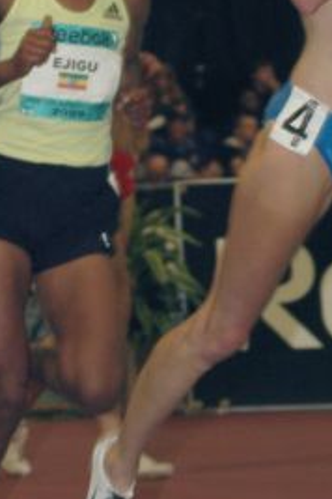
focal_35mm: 359
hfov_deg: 3.8
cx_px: 237
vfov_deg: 5.7
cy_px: 50
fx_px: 4966
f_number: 6.3
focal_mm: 80
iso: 800
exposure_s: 1/125
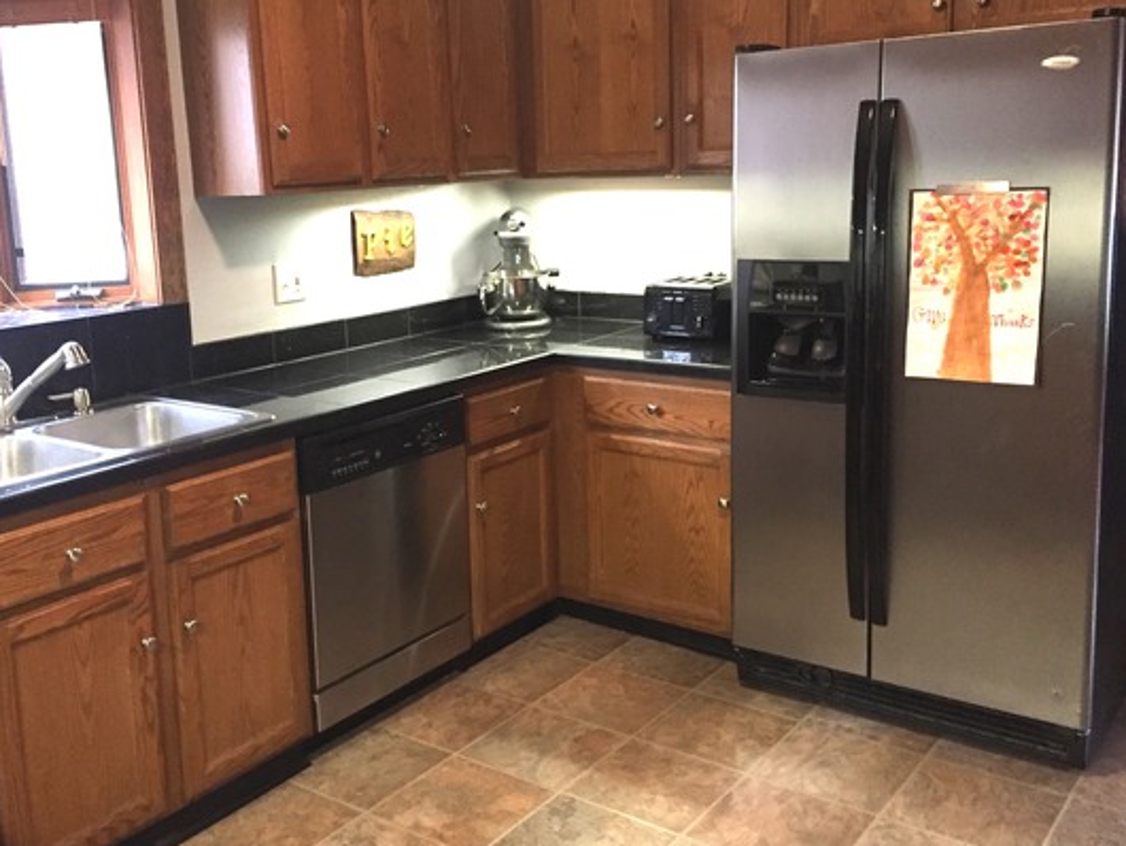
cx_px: 506
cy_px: 353
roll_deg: +2.1
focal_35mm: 35
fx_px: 1139
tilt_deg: -10.2
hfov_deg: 52.5
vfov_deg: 40.6
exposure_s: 1/30
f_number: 2.2
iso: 250
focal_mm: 4.15
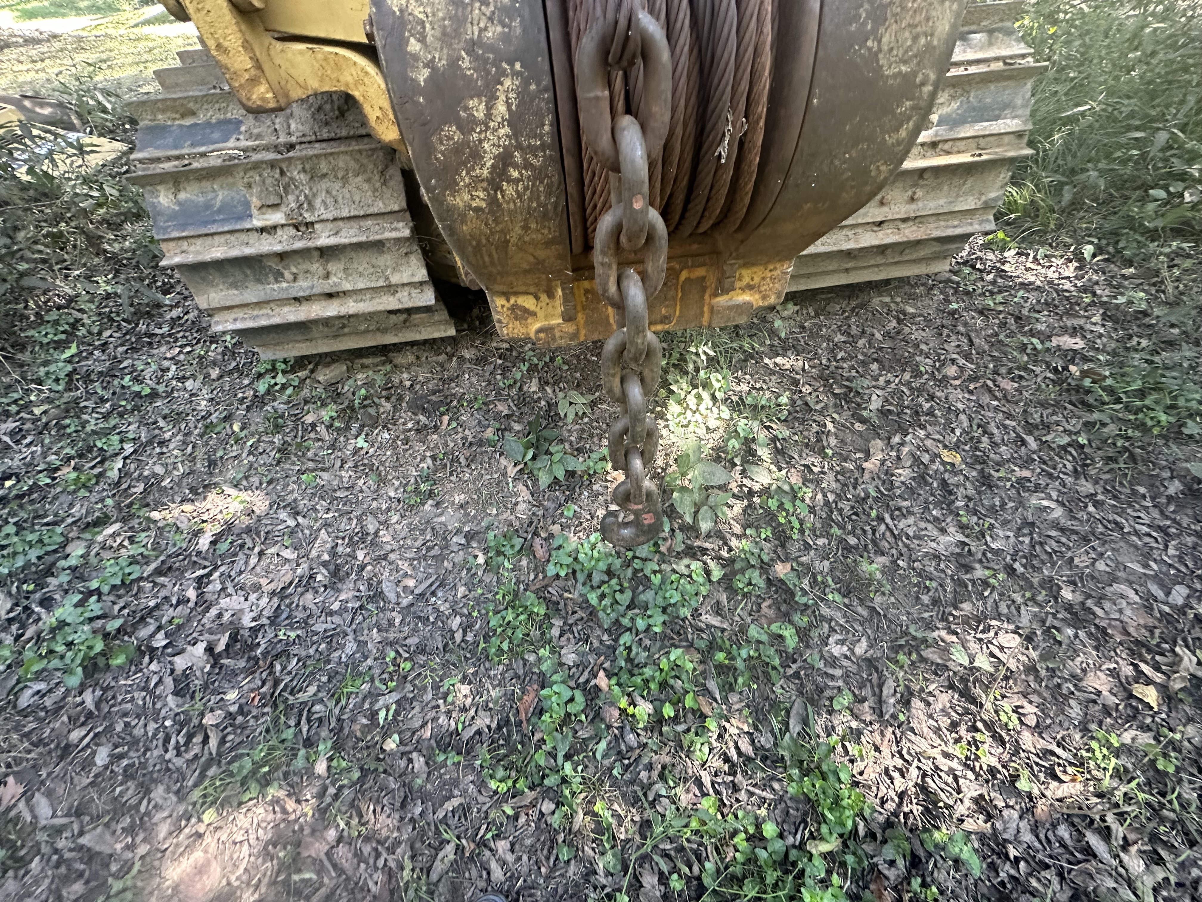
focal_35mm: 14
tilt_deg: -46.6
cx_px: 601
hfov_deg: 102.1
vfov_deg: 85.7
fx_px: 486
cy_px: 451
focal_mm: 2.22
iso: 250
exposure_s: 1/99
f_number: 2.2
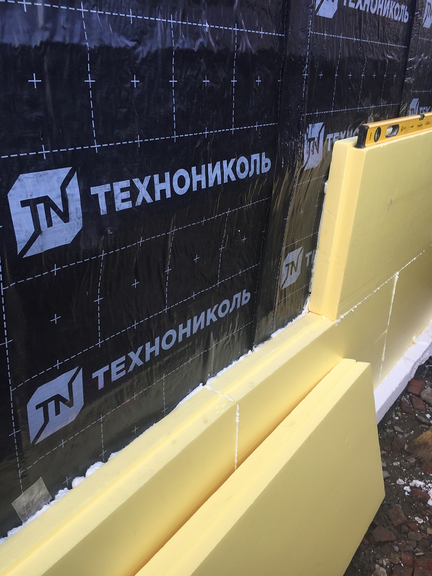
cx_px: 216
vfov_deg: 61.7
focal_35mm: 29
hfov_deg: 48.2
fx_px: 483
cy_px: 288
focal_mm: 4.15
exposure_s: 1/189
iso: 32
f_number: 2.2
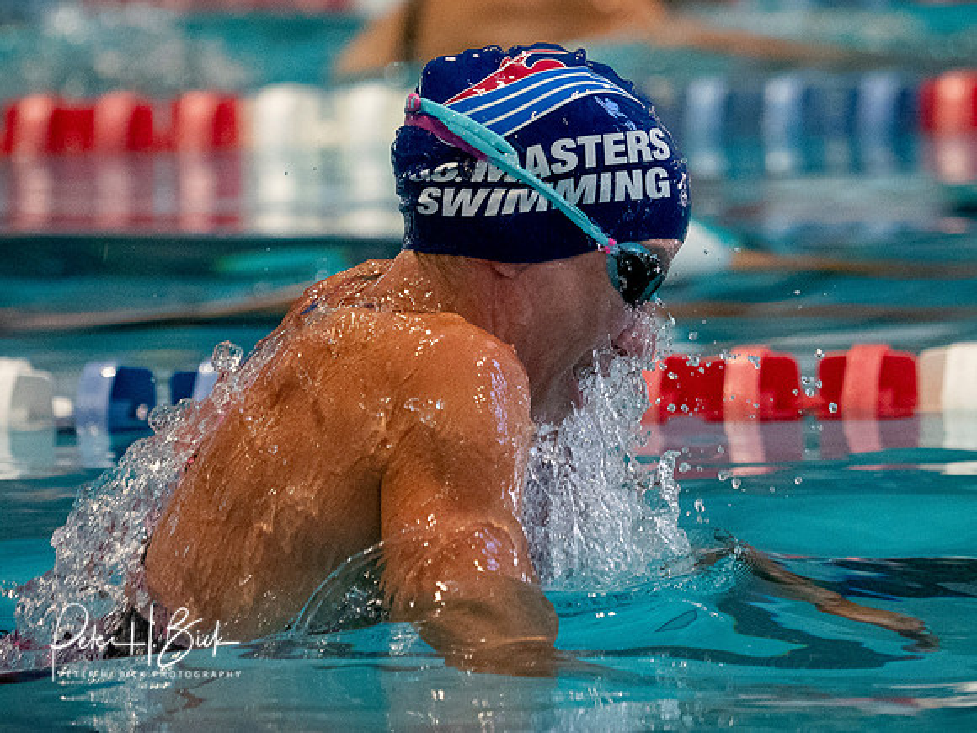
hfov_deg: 4.1
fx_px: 13524
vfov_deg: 3.1
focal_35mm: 479
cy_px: 329
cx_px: 582
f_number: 2.8
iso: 4000
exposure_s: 1/1000
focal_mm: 150
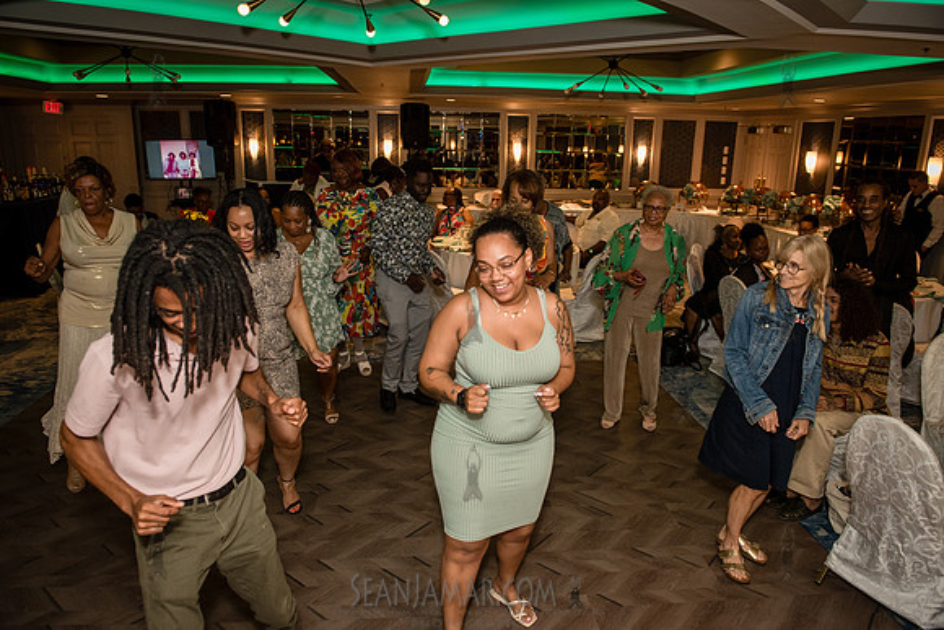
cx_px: 472
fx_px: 629
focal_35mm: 24
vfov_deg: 53.2
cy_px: 315
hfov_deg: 73.7
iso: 1600
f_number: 3.5
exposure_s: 1/160
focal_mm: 24
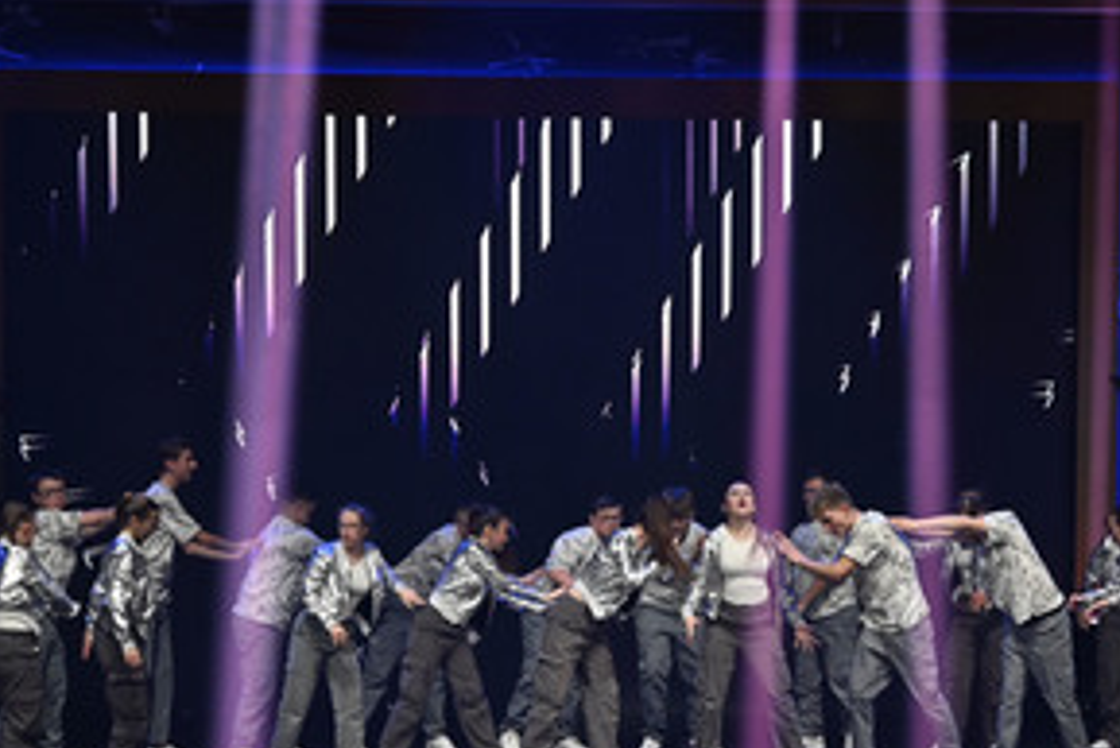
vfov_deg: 10.2
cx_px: 616
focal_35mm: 134
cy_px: 577
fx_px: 4171
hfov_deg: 15.3
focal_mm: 86
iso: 2000
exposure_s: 1/400
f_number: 2.8
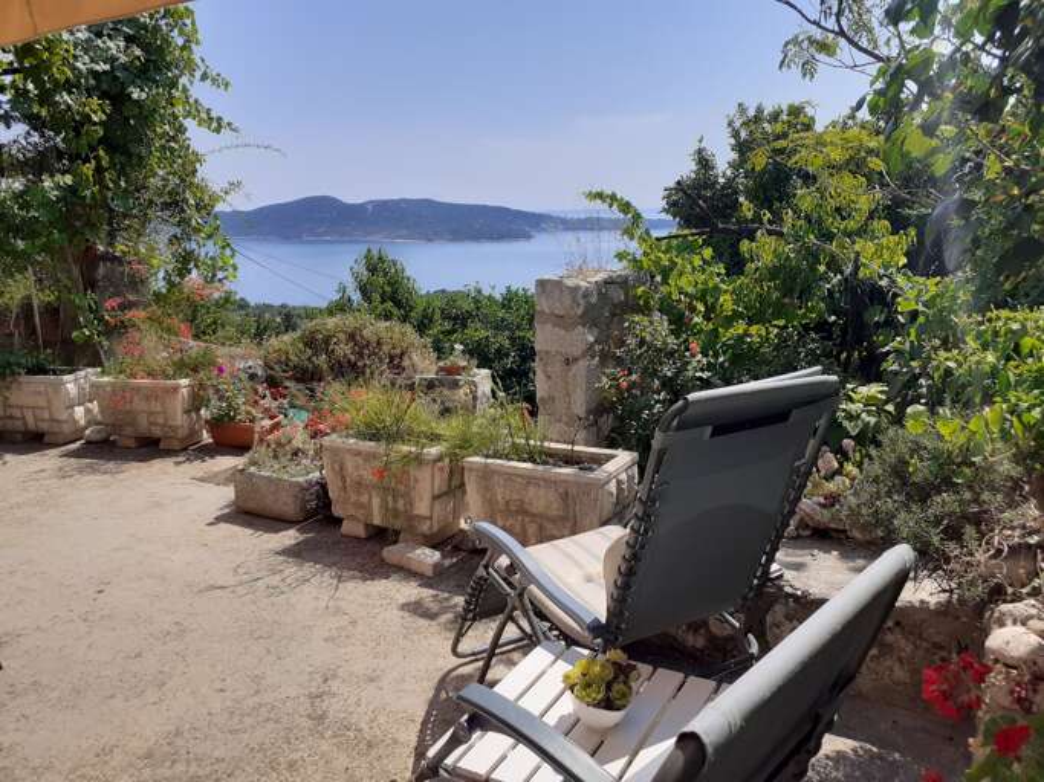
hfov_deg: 65.3
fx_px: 814
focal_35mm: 27
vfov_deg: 51.3
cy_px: 391
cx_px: 522
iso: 40
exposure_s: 1/2004
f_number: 1.9
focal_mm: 3.6
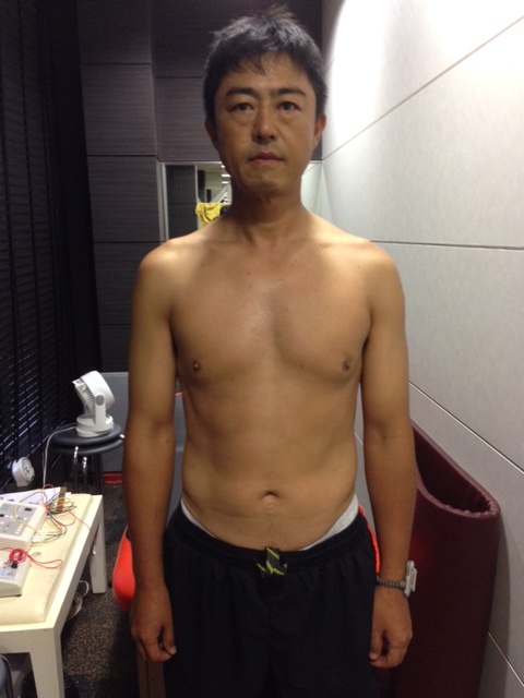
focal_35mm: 33
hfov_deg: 42.9
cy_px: 349
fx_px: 666
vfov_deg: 55.4
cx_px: 262
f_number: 2.4
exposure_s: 1/20
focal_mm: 4.12
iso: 200
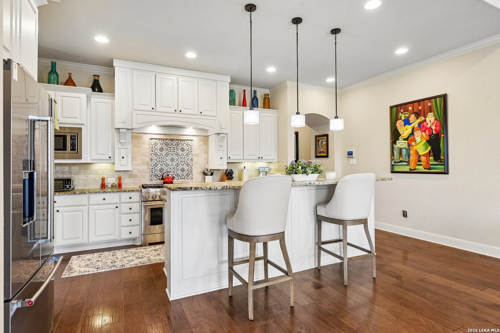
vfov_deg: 64.6
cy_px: 166
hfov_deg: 86.9
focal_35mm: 19
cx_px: 250
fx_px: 264
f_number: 8
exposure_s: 1/20
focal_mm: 19
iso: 640
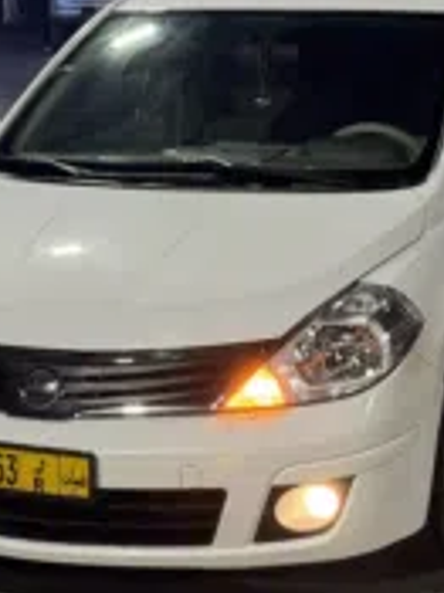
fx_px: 1884
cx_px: 237
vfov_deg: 17.8
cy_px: 407
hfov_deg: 13.4
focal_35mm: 110
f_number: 1.78
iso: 160
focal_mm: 6.76
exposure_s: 1/50
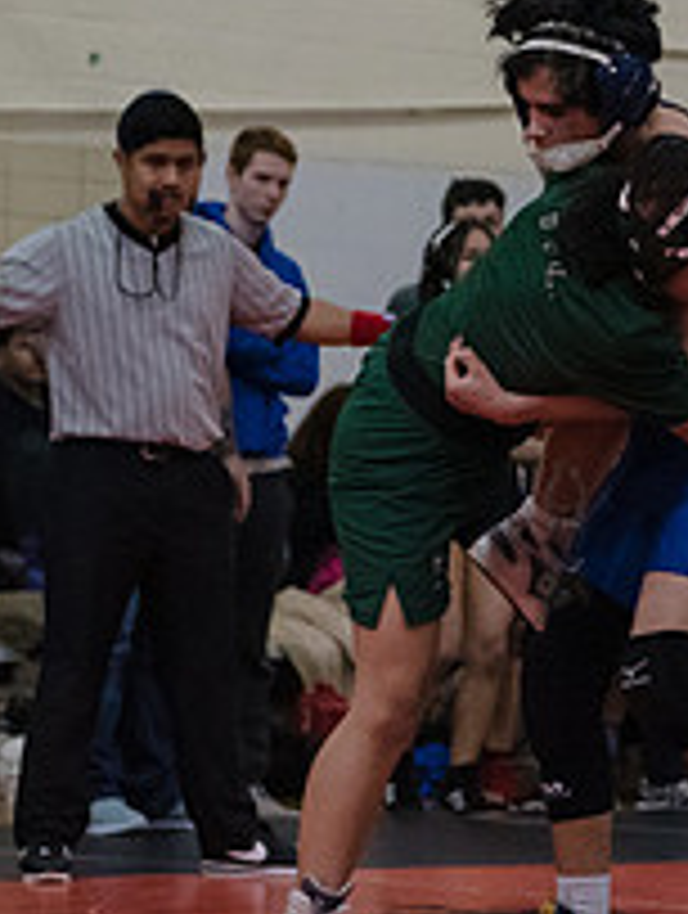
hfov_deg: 7.7
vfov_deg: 10.3
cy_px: 529
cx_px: 562
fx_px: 5072
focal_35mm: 192
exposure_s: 1/400
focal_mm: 70
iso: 6400
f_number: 3.2
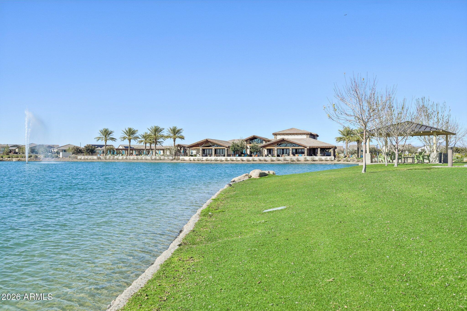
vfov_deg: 43.6
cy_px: 156
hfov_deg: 61.9
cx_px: 234
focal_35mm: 30
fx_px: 389
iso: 100
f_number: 8
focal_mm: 30
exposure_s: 1/640
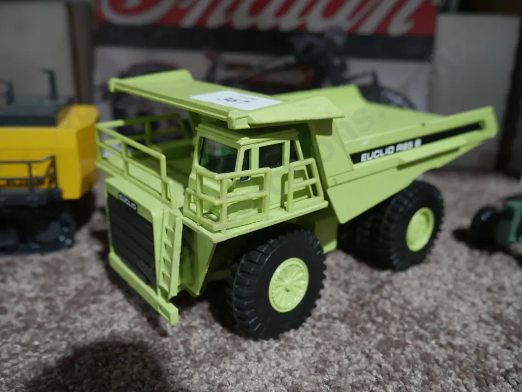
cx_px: 261
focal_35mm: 30
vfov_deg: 46.8
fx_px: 453
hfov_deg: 59.9
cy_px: 196
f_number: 3.6
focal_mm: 15
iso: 500
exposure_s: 1/60
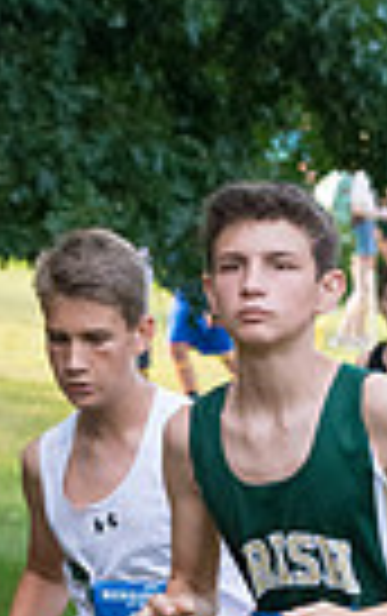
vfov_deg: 5.1
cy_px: 787
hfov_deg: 3.2
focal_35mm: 410
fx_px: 6897
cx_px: 268
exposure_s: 1/1600
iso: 3200
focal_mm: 82
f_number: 5
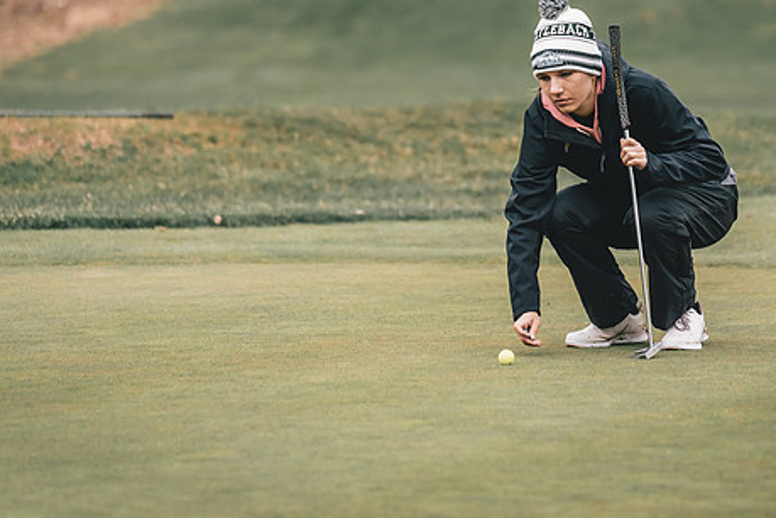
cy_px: 194
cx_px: 591
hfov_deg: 7.1
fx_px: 6229
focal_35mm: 289
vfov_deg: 4.8
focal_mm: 150
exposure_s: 1/4000
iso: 640
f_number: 2.8
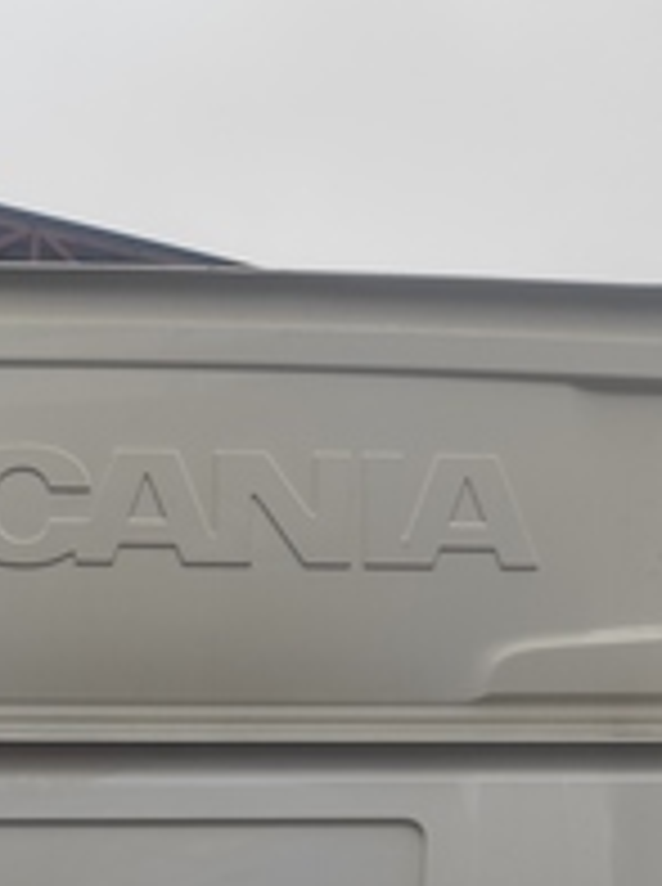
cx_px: 173
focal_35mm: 61
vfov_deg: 28.5
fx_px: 1561
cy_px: 1003
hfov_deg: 23.7
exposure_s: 1/890
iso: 100
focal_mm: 5.43
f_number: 1.89
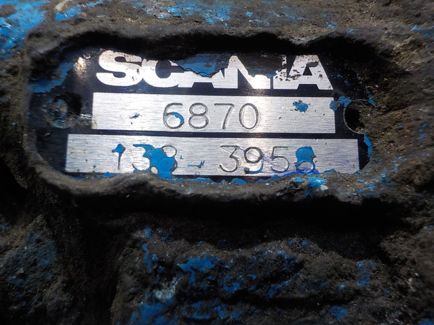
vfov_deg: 46.8
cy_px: 162
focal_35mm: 30
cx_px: 217
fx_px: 376
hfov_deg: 60.0
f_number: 3.3
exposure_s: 1/30
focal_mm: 4.1
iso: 320
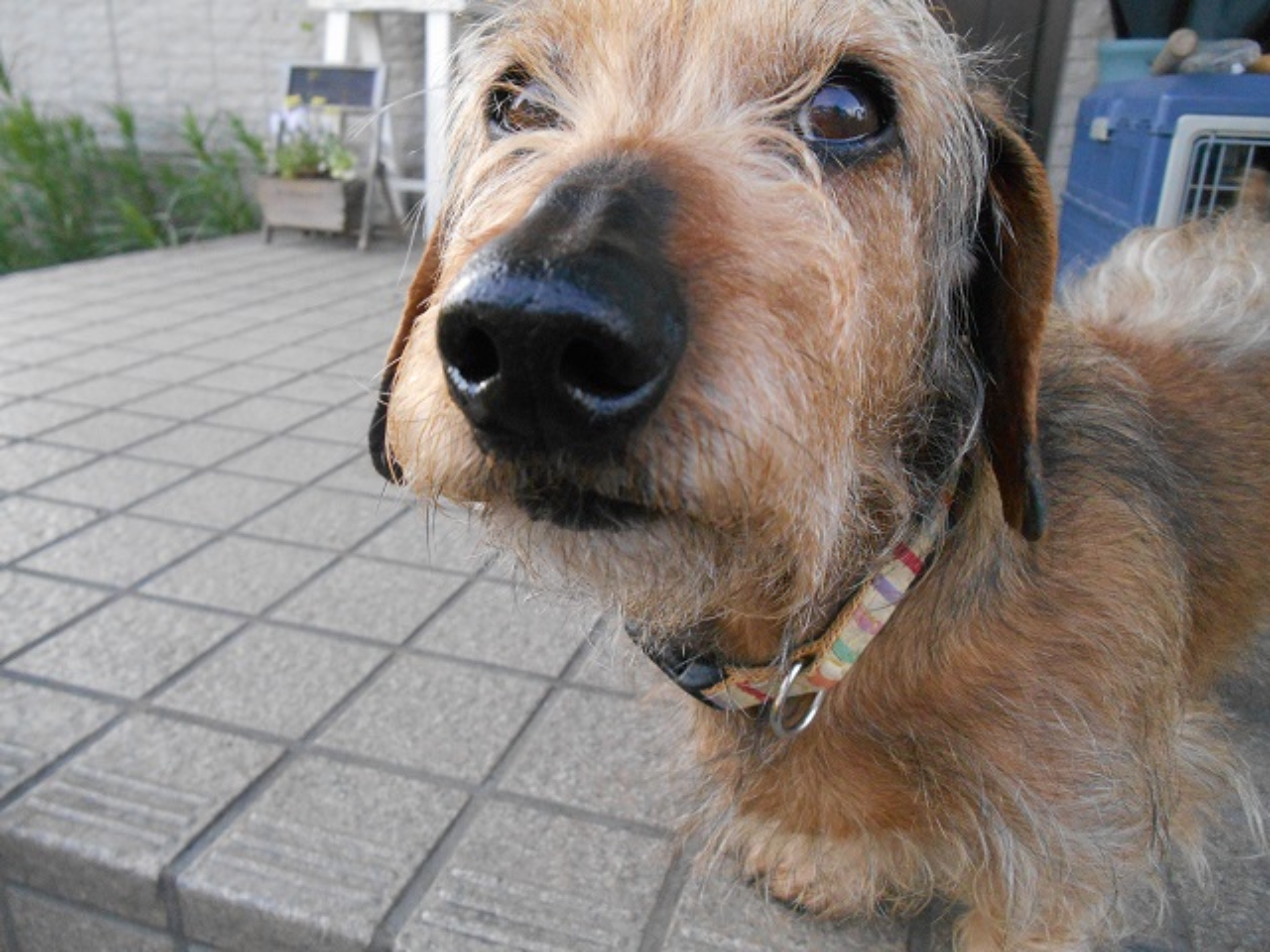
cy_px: 476
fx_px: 954
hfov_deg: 67.3
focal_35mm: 26
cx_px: 635
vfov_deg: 53.1
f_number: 3.4
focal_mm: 4.7
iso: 560
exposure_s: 1/250
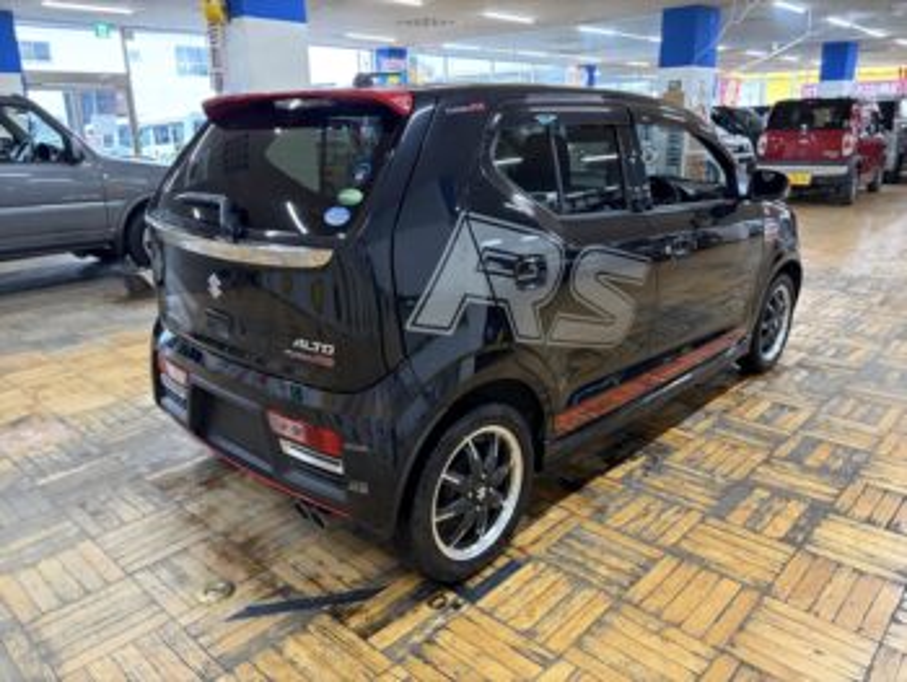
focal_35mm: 26
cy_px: 341
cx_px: 454
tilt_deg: -15.0
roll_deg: +0.6
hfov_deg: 67.3
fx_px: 682
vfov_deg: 53.1
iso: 200
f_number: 1.6
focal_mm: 5.96
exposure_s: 1/50
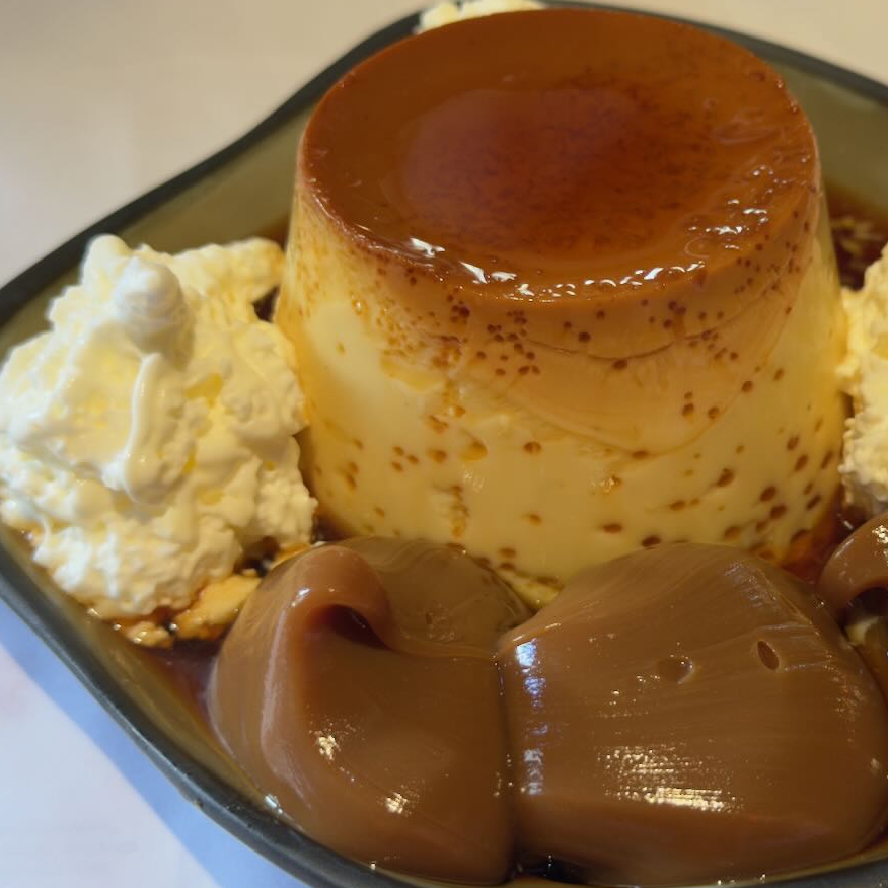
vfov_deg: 27.7
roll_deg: -1.6
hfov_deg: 27.5
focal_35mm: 62
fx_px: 1799
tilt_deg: -42.7
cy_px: 446
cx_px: 595
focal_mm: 6.76
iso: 250
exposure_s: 1/50
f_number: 1.78
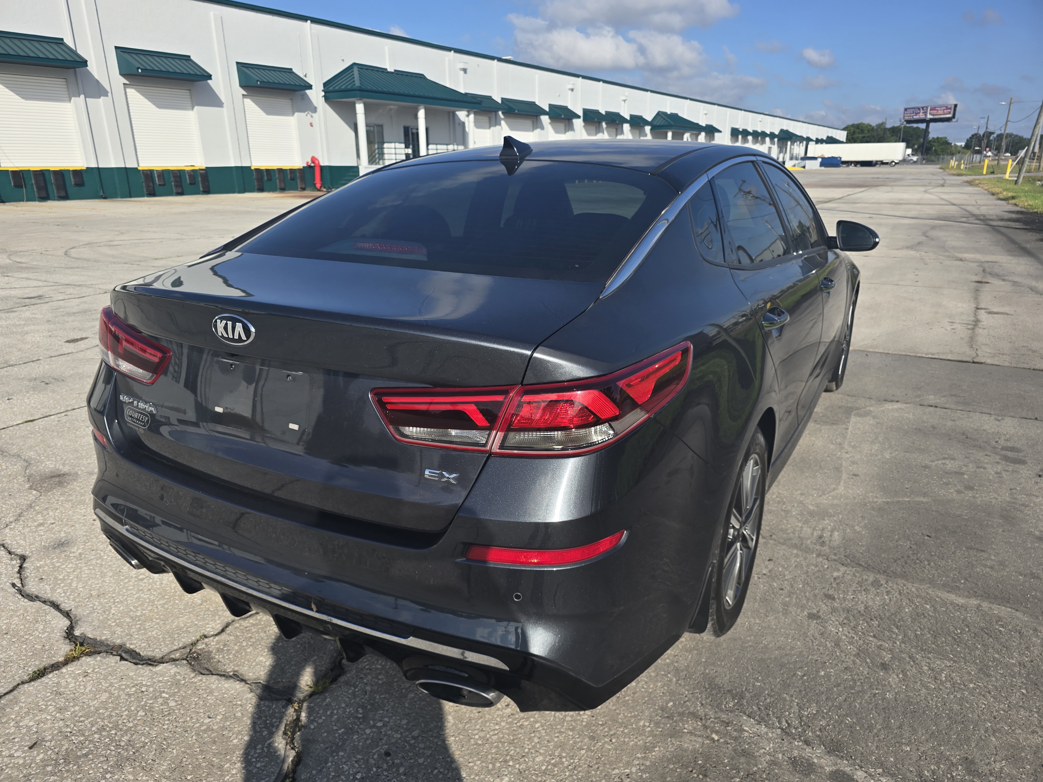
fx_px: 693
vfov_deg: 58.9
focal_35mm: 23
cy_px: 391
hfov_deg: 73.9
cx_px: 522
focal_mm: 6.3
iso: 12
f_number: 1.7
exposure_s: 1/852
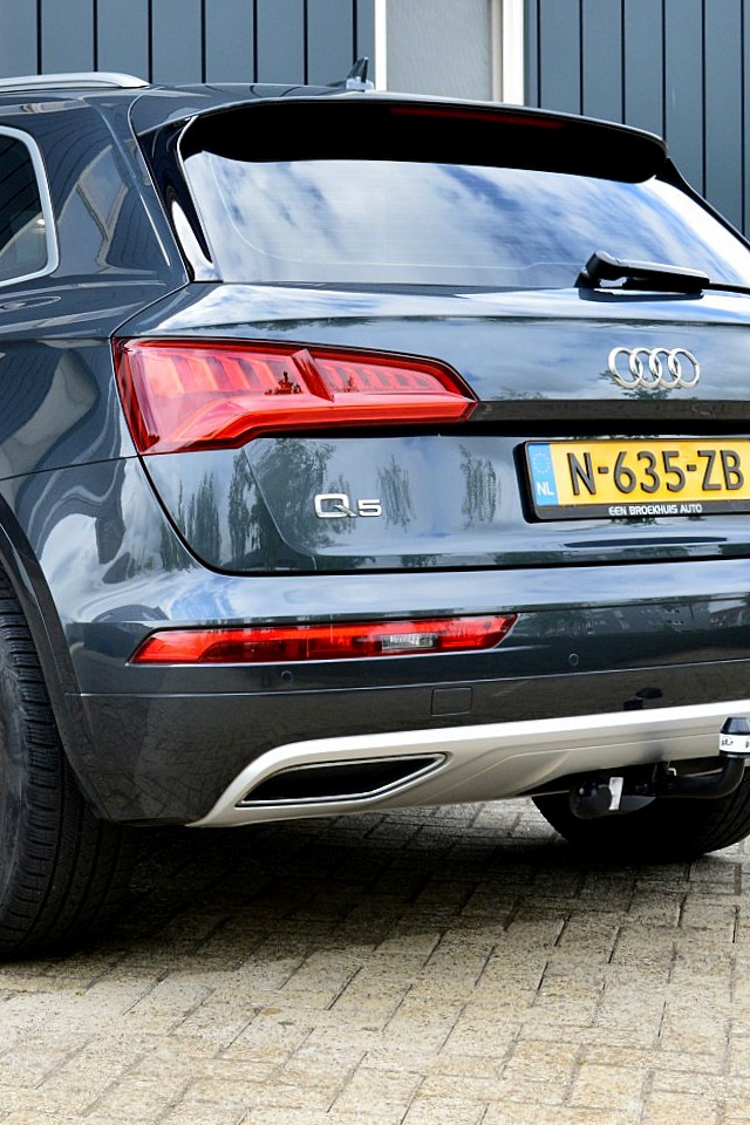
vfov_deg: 28.4
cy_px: 495
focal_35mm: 71
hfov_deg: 19.1
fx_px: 2219
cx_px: 210
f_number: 9
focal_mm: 28
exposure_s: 1/125
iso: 400
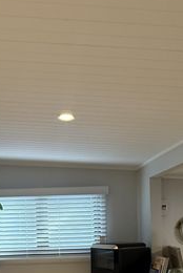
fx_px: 312
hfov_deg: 31.9
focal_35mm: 41
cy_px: 251
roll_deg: +1.3
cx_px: 38
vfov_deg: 42.9
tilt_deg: -3.5
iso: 250
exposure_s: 1/100
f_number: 2.2
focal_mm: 2.22
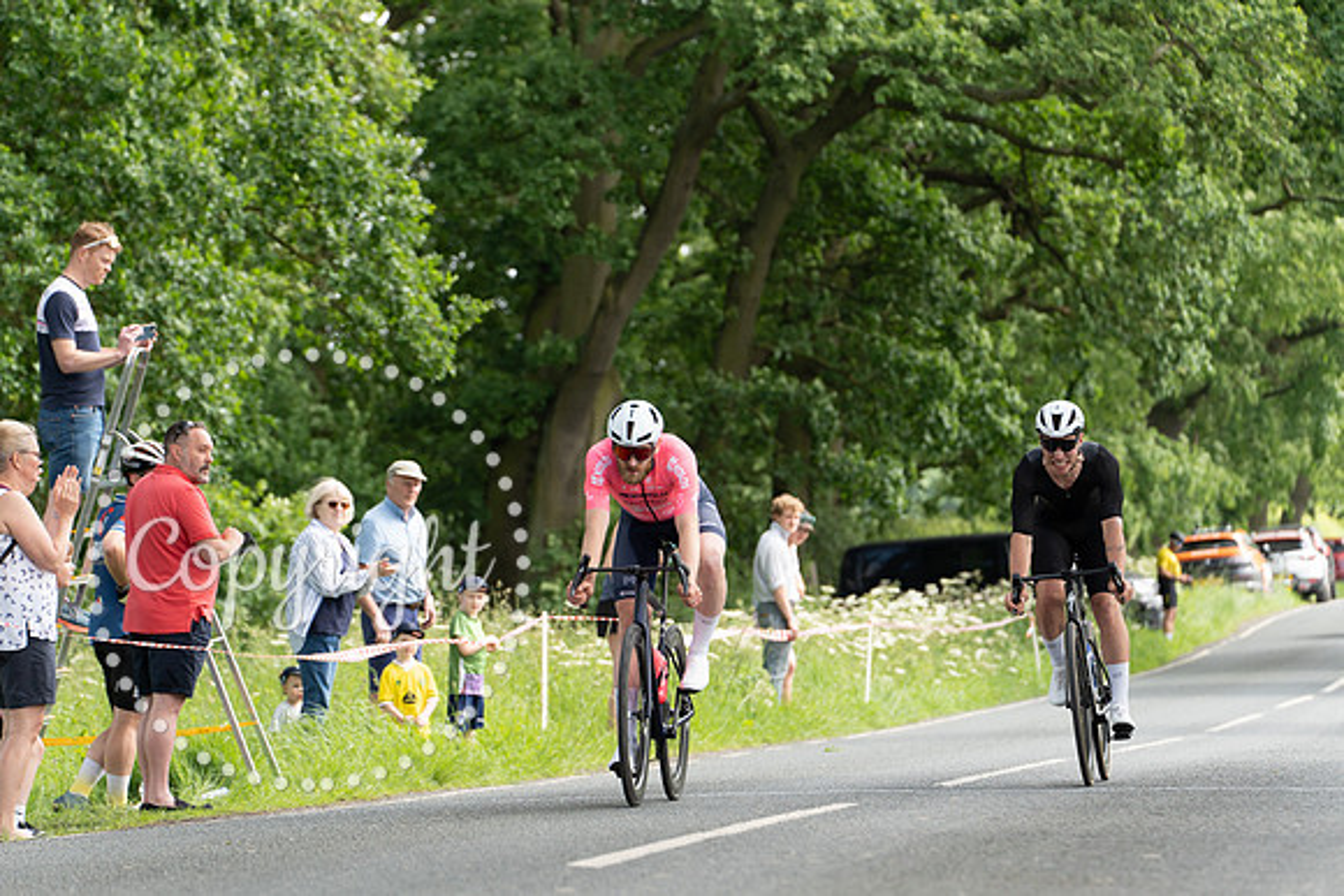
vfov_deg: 8.9
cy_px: 448
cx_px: 672
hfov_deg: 13.2
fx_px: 5788
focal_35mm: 155
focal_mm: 155
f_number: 4
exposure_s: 1/1000
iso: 250
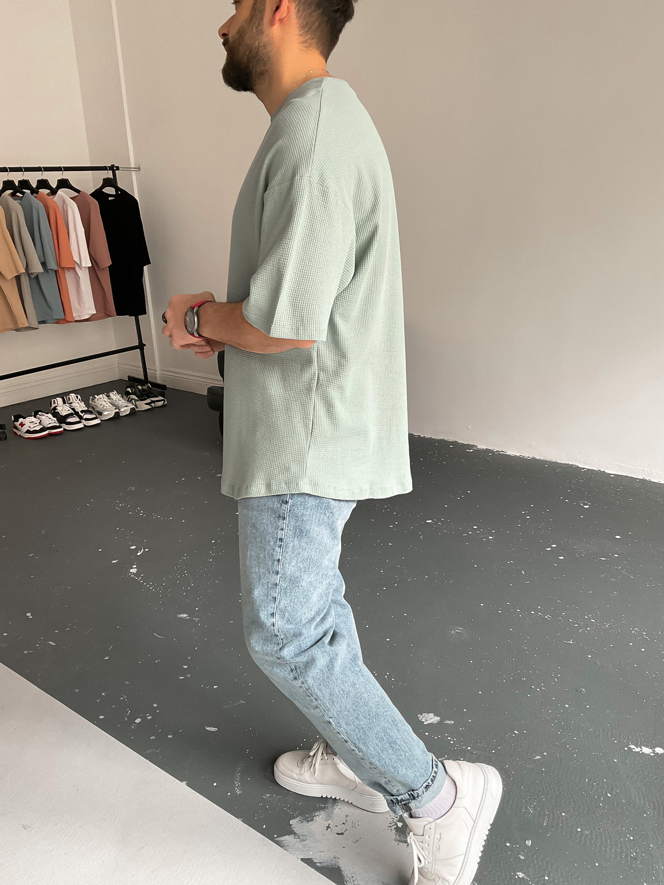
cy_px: 453
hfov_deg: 46.8
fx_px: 767
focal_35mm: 30
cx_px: 342
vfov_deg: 60.0
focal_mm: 3
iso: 80
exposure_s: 1/60
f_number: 1.8
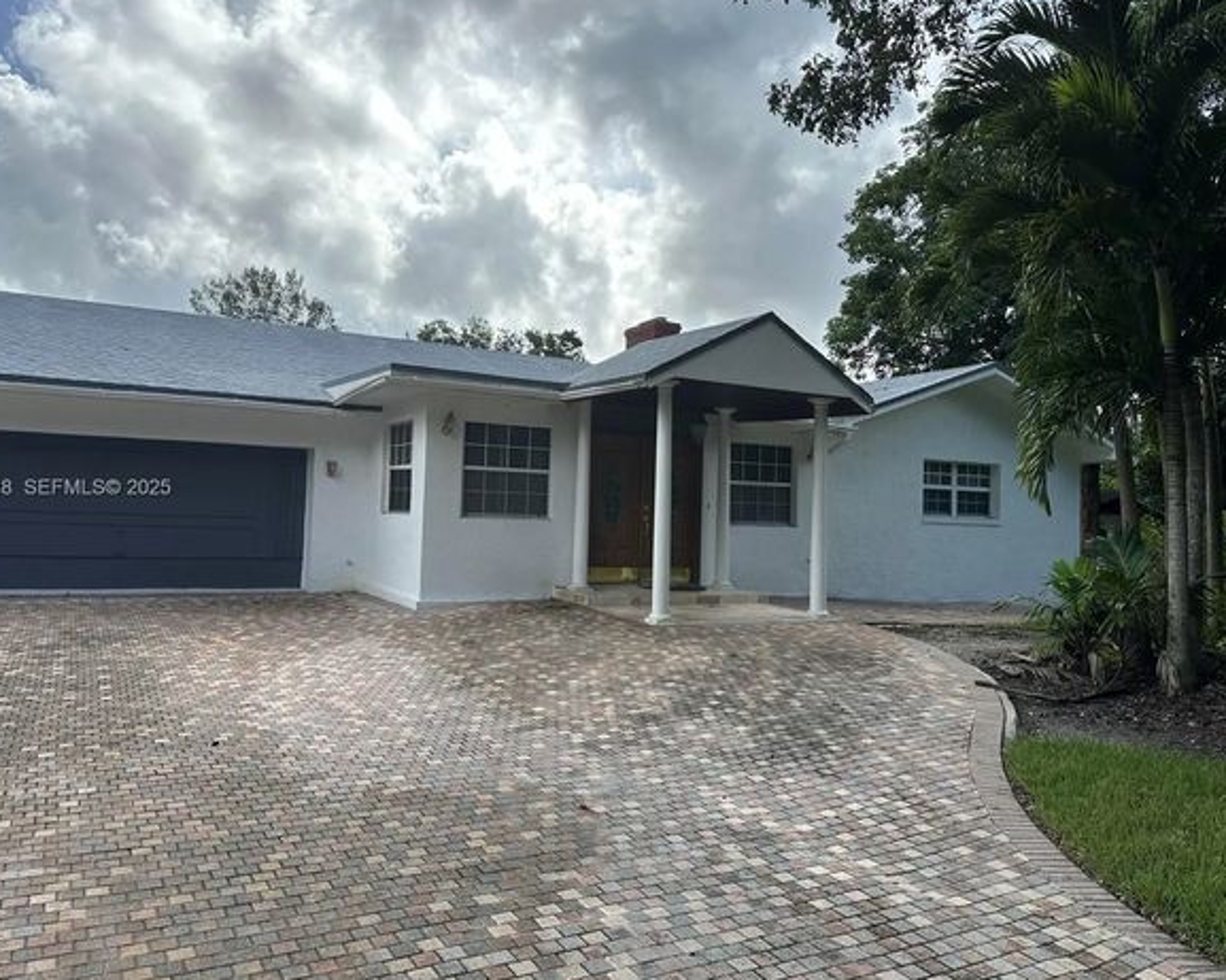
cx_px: 586
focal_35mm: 26
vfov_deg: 54.9
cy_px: 489
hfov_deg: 66.0
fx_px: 943
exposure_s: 1/3472
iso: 80
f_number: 1.78
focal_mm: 6.86
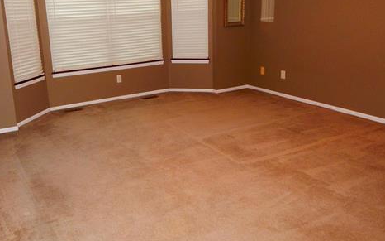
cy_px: 89
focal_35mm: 32
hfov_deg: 58.7
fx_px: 336
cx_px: 139
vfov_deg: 39.1
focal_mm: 4
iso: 200
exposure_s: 1/30
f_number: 3
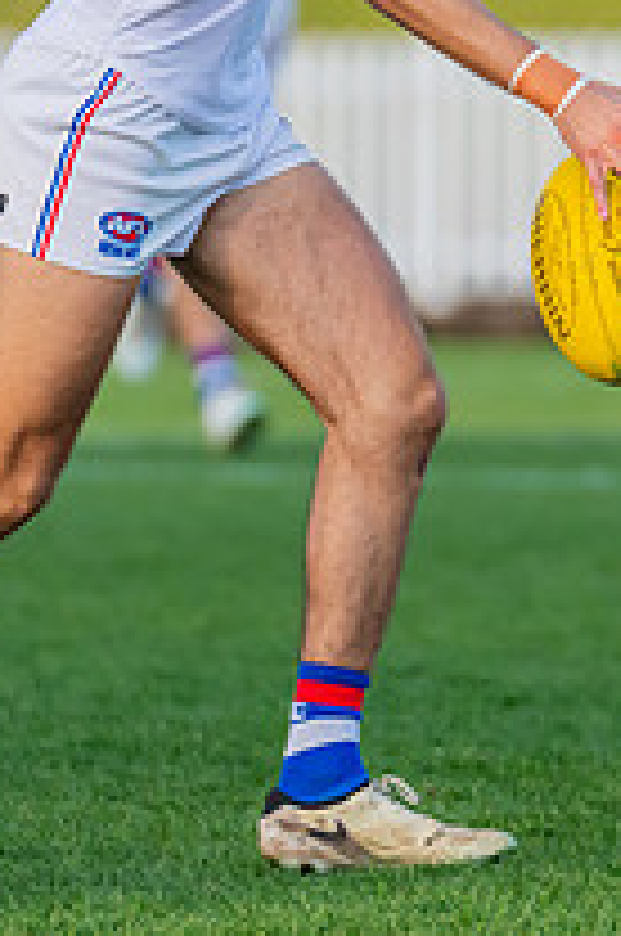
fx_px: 33696
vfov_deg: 1.6
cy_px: 141
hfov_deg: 1.1
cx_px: 246
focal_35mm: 1298
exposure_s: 1/1250
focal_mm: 380
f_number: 5.6
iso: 800
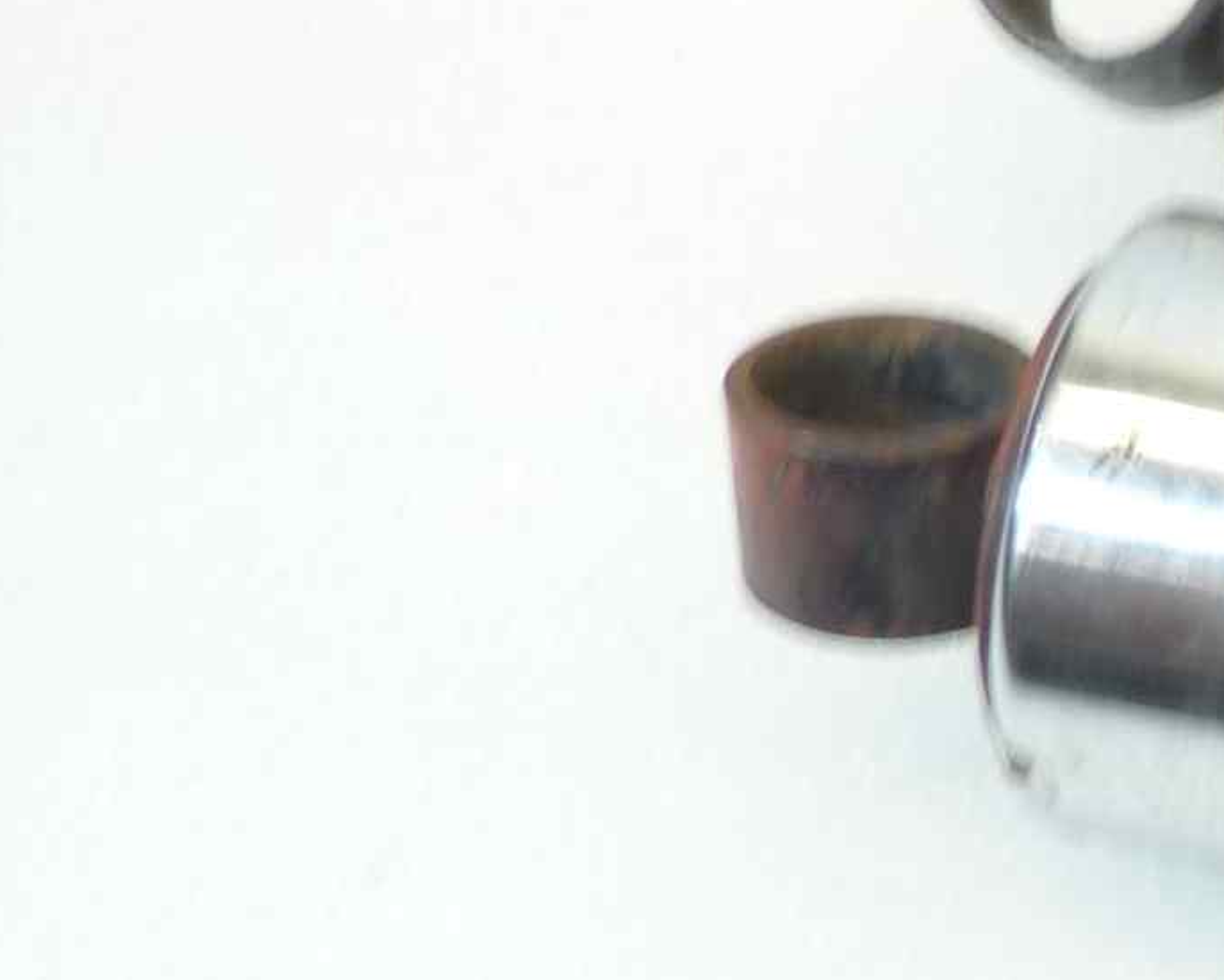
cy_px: 705
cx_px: 2216
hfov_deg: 17.2
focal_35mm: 91
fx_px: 3297
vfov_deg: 16.8
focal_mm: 4.1
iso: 80
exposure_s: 1/20
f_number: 3.3
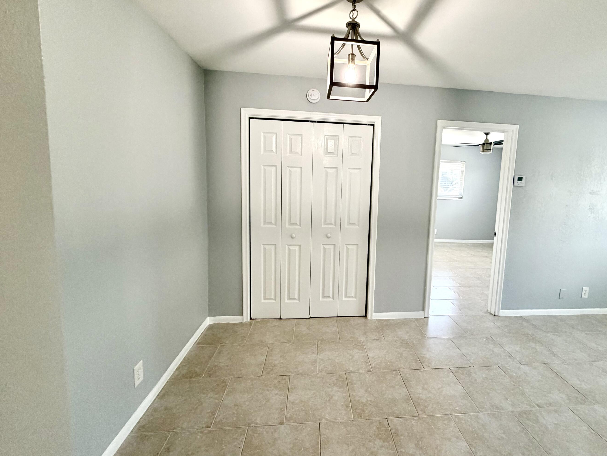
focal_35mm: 16
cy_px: 212
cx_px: 346
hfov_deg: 93.9
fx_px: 281
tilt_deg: -6.6
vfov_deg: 78.0
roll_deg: -2.1
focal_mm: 2.22
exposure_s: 1/120
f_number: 2.2
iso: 250
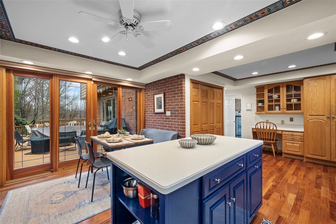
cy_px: 112
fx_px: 140
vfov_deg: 77.4
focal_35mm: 15
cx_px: 168
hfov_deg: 100.4
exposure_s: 1/2
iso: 400
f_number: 8
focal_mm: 15
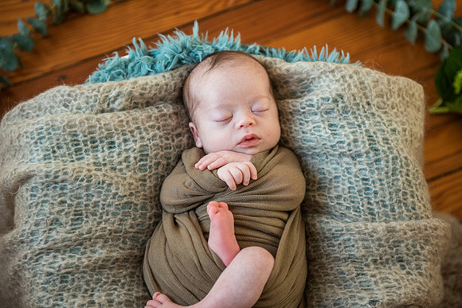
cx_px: 231
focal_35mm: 70
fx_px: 899
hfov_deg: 28.8
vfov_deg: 19.5
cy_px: 154
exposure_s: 1/400
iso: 800
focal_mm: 70
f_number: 3.2
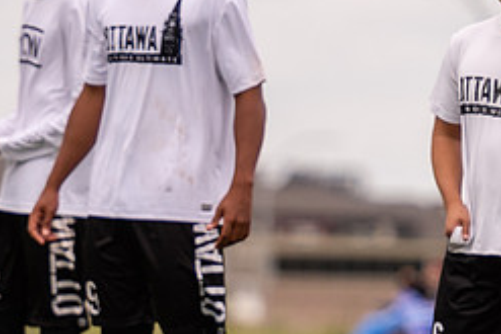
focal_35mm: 1243
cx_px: -195
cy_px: 308
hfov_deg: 1.7
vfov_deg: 1.1
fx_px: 17308
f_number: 2.8
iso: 100
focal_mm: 195
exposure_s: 1/1000
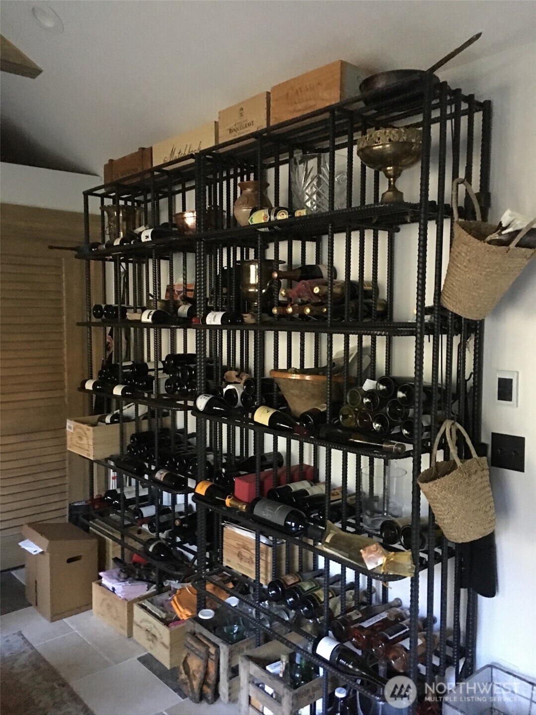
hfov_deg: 48.2
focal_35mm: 29
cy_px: 358
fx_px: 599
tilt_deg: -1.4
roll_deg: -0.6
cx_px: 268
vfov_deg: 61.7
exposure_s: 1/4
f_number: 2.2
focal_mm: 4.15
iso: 250
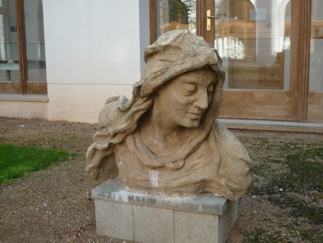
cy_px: 122
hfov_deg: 42.9
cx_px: 162
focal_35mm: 44
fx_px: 411
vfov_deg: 32.9
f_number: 4.3
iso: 200
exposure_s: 1/200
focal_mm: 7.8
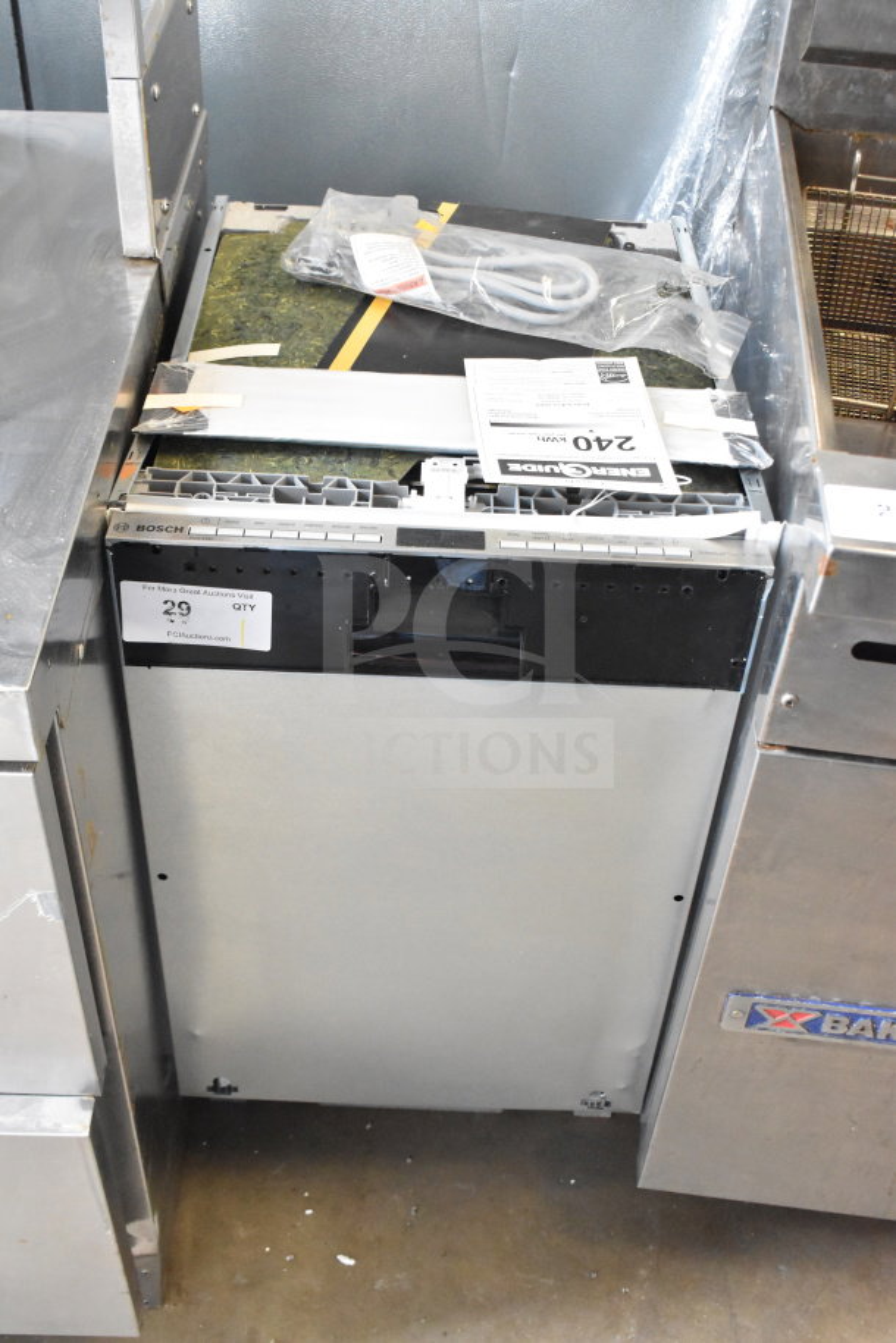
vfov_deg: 51.3
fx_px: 1400
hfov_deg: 35.5
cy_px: 672
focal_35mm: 38
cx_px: 448
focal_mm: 25
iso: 6400
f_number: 5.6
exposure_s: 1/125
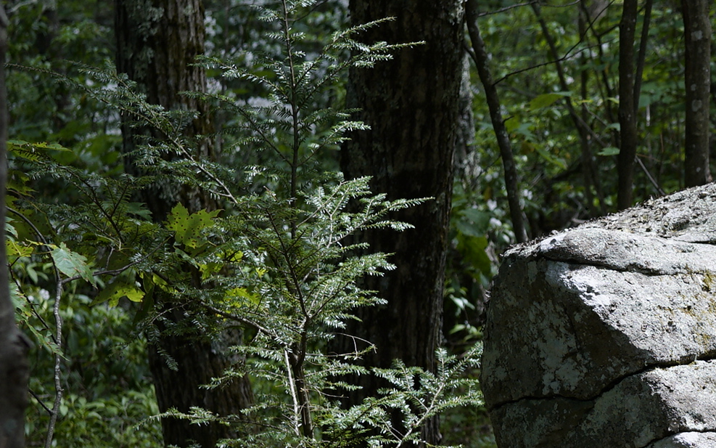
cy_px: 353
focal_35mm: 144
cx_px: 946
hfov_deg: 13.9
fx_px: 2810
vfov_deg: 9.1
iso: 200
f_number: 4
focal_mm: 35
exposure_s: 1/200
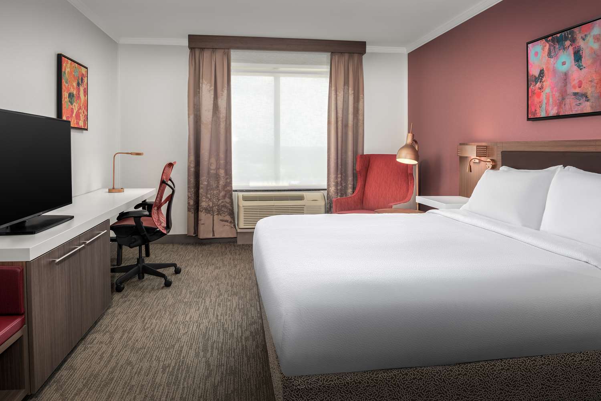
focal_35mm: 24
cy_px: 200
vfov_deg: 53.1
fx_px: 401
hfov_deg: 73.7
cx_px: 300
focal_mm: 24
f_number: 11
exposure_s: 1/100
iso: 400
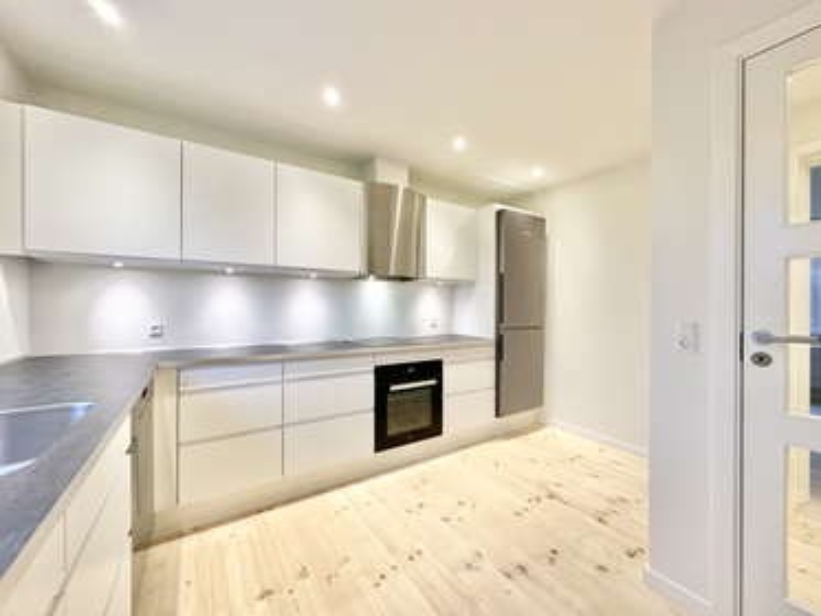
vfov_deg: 85.7
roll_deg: -0.7
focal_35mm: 14
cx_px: 410
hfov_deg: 102.0
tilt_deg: -0.3
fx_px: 332
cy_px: 308
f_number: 2.2
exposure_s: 1/100
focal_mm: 2.22
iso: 250
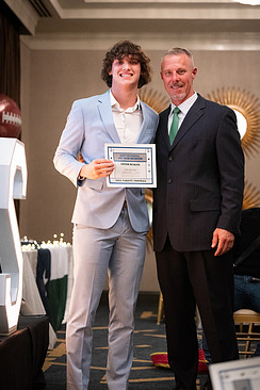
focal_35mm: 86
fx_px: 932
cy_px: 177
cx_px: 152
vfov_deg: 23.6
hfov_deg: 15.9
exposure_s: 1/320
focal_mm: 70
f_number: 2.8
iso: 12800
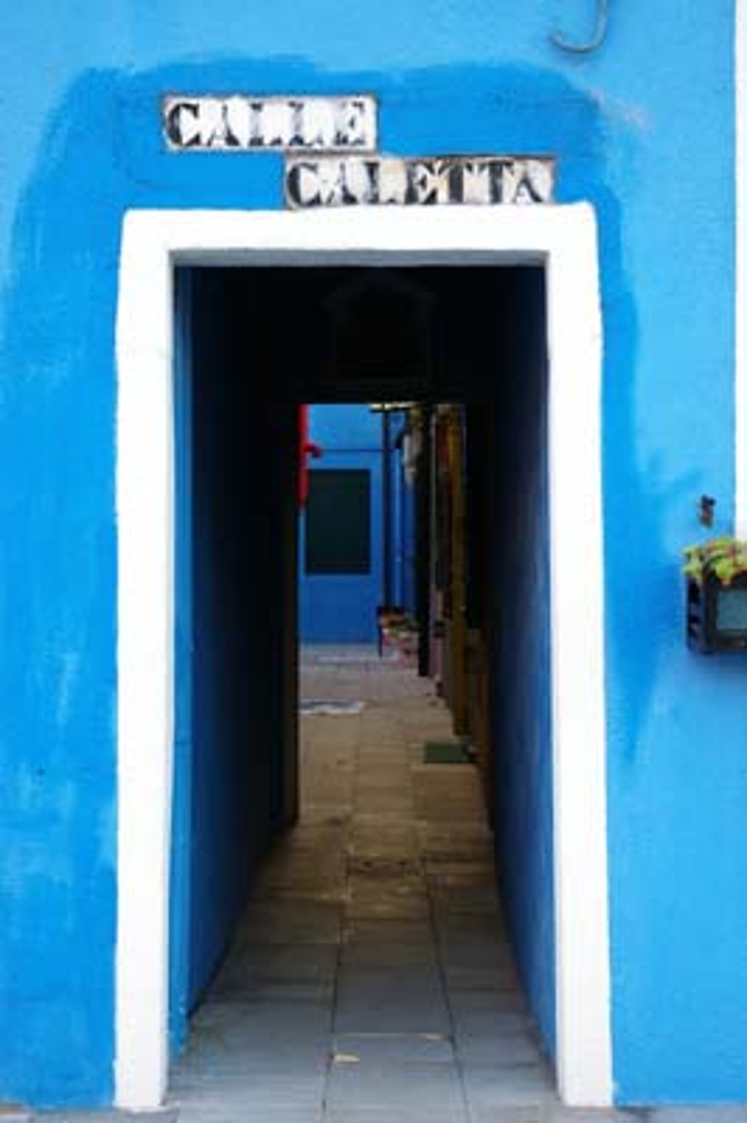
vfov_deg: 29.9
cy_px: 562
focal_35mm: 68
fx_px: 2104
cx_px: 374
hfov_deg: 20.1
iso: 400
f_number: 6.7
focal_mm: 45
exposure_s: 1/45
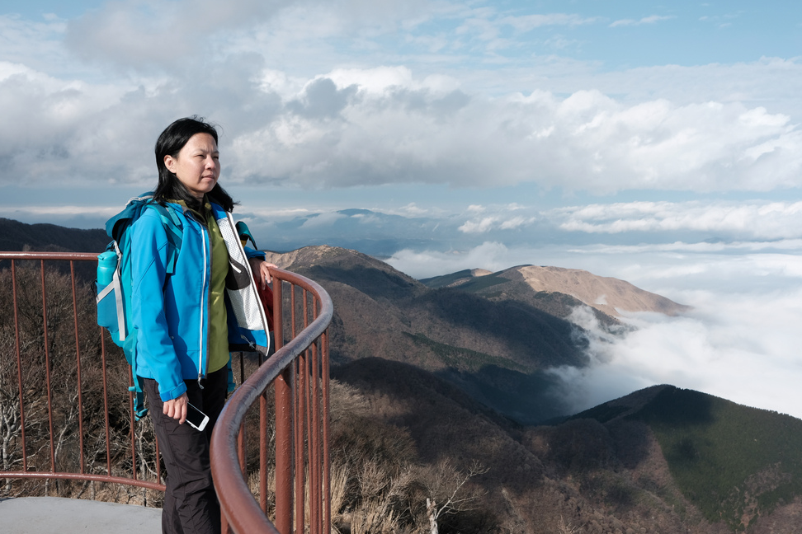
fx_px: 802
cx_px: 410
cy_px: 265
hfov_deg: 53.1
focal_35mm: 36
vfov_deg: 36.9
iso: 250
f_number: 8
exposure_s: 1/600
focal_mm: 23
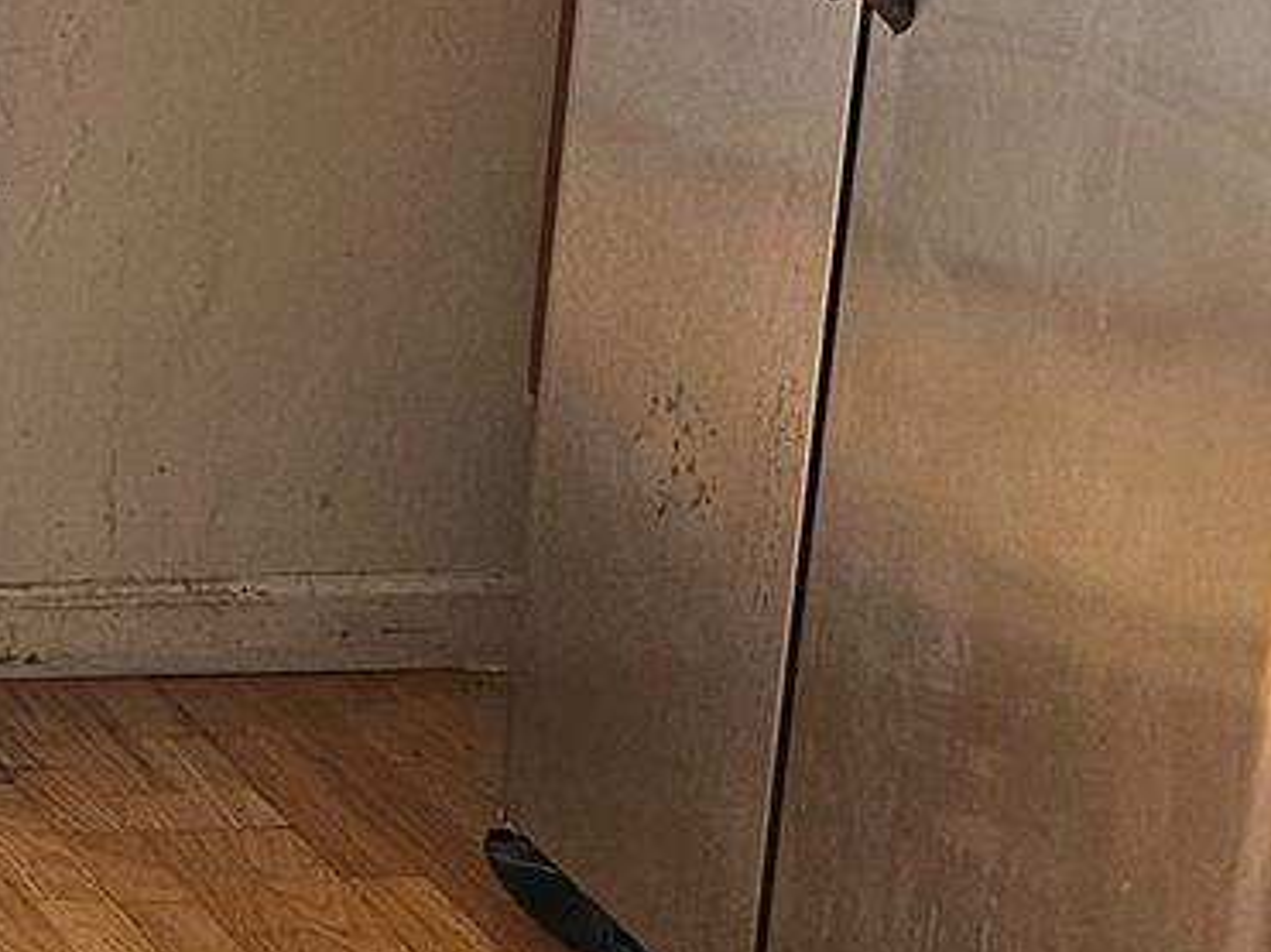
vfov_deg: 11.5
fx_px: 4662
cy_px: -72
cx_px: -1357
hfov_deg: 13.2
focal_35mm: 127
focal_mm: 6.3
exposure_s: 1/359
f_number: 1.7
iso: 250
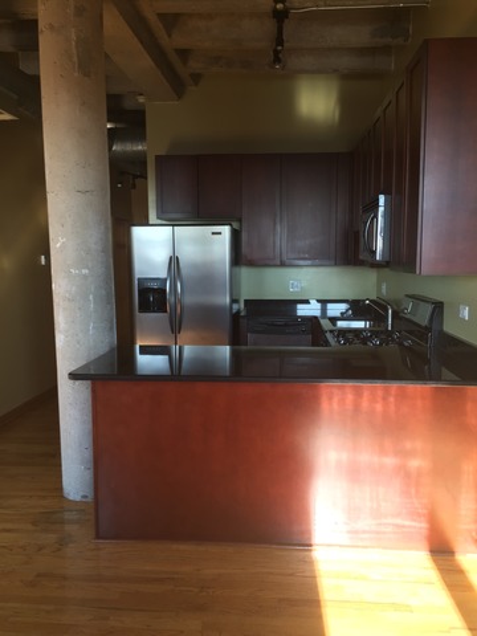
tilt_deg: -5.4
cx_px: 238
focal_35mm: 29
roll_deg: +0.1
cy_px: 318
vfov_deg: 61.7
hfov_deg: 48.2
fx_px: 533
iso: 32
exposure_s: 1/60
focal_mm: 4.15
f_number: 2.2
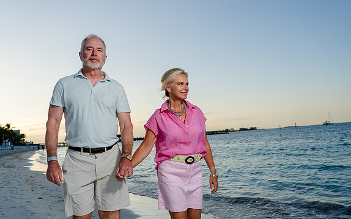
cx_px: 176
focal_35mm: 34
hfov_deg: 56.7
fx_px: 325
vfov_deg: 37.3
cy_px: 116
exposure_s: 1/250
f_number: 5.6
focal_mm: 33
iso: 100
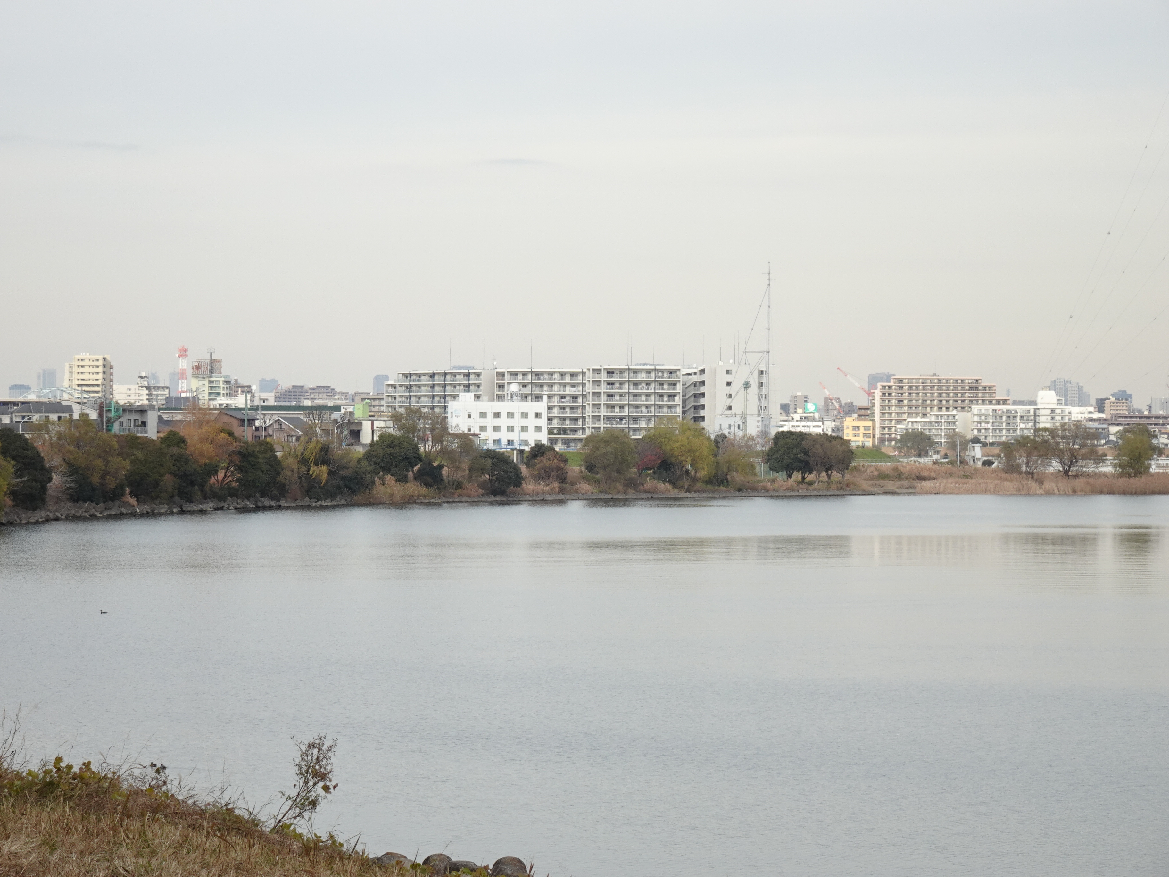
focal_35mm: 130
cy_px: 438
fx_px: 4390
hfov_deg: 15.2
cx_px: 584
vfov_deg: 11.4
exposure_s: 1/200
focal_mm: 20.59
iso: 100
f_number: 5.6
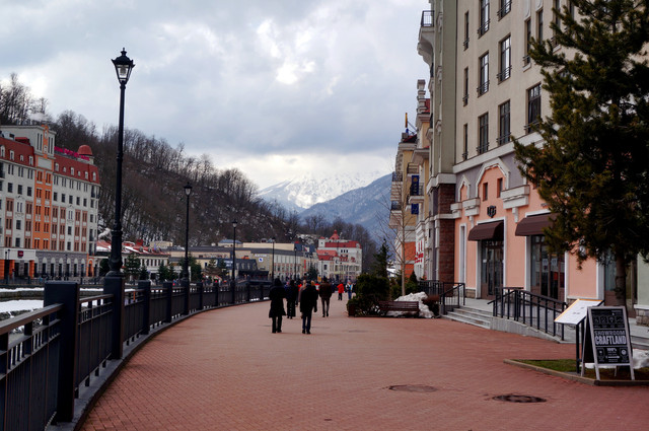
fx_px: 864
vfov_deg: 28.0
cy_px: 216
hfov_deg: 41.2
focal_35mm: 48
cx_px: 324
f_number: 13
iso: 100
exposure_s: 1/100
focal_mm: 32
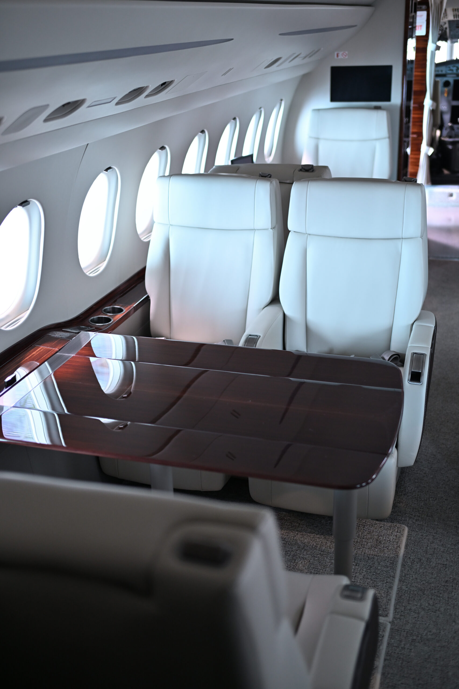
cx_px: 230
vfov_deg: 48.5
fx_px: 765
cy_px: 344
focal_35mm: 40
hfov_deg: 33.4
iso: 640
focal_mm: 40
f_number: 2
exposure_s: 1/20
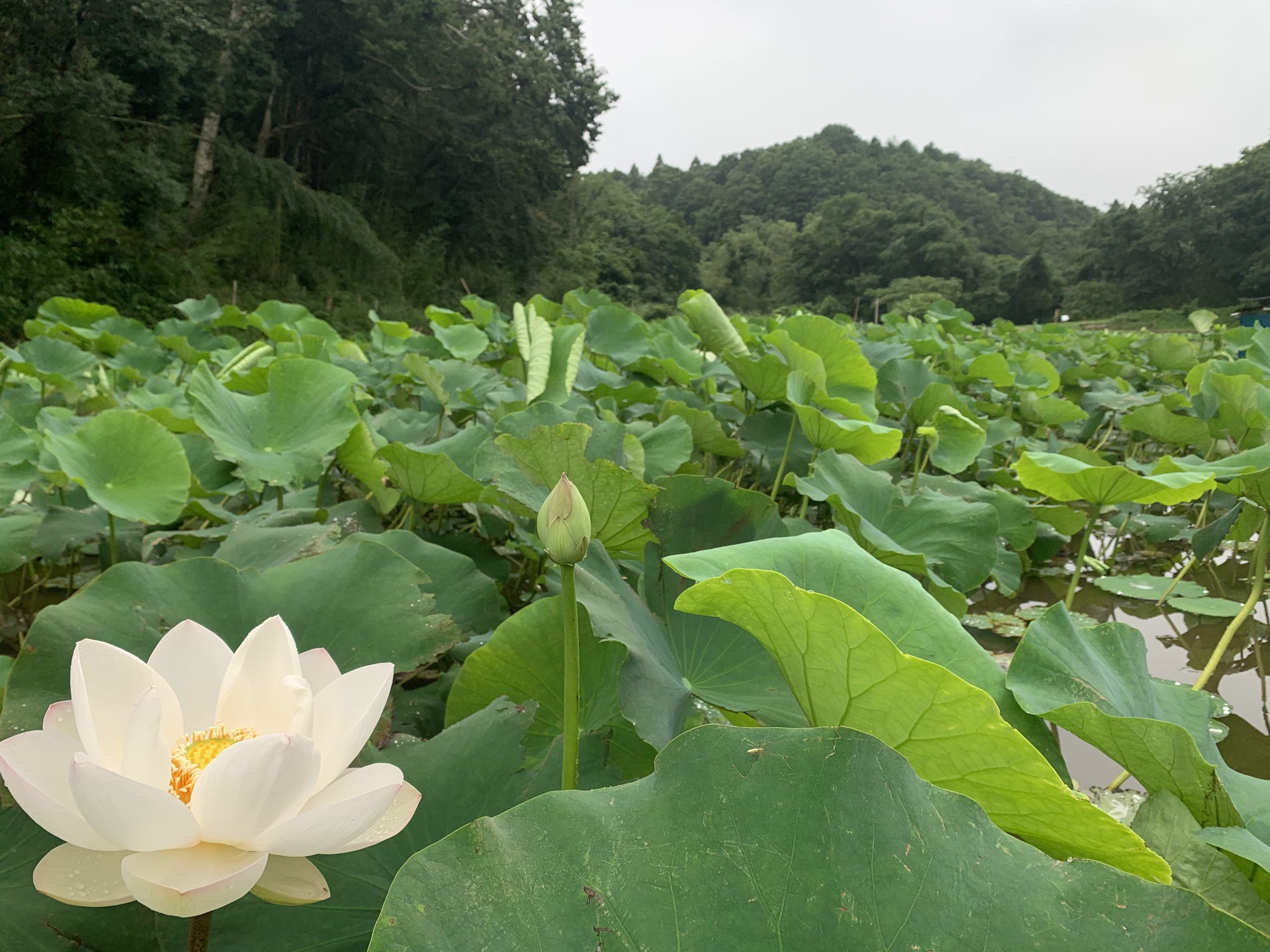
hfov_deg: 67.3
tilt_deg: -7.9
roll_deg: +0.1
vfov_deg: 53.1
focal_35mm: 26
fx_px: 954
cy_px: 476
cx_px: 635
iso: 25
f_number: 1.8
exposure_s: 1/310
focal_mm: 4.25
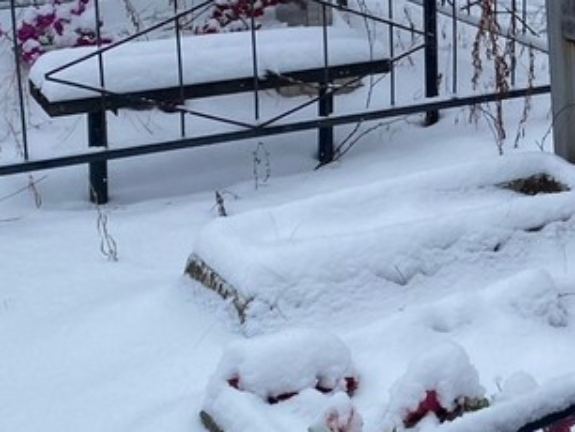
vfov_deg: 16.8
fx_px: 1446
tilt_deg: -20.7
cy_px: 64
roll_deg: +1.8
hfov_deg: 20.8
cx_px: 707
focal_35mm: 87
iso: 32
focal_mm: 4.25
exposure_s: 1/606
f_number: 1.8
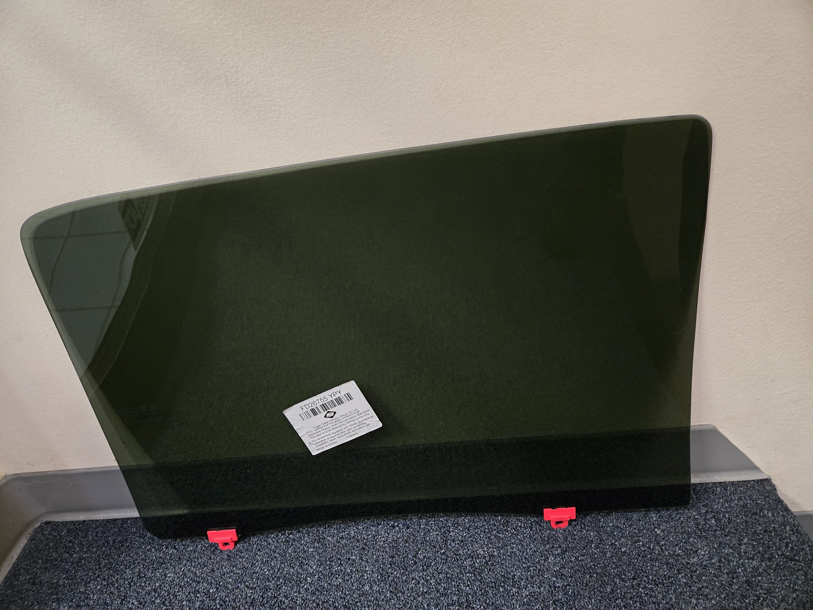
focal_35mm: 23
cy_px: 305
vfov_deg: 58.9
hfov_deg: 73.9
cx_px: 406
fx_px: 540
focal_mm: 5.4
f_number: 1.8
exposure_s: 1/40
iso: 1600
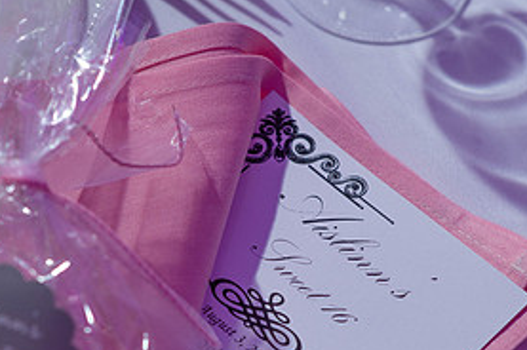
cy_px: 333
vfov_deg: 7.7
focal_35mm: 178
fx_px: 2603
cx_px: 190
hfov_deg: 11.6
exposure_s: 1/160
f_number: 4
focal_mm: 85
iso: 250
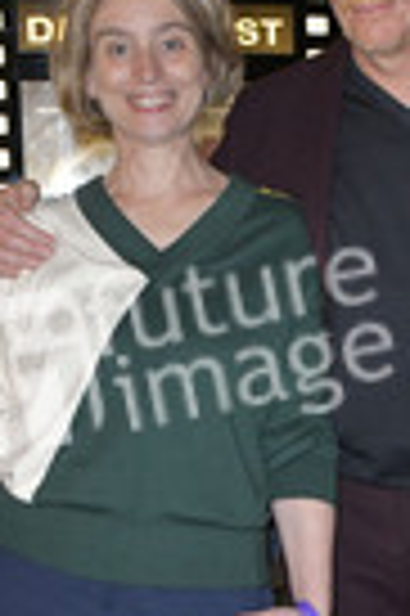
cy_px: 580
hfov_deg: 16.5
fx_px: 1404
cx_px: 293
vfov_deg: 24.0
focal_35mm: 82
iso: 2500
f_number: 5.6
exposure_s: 1/250
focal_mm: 28
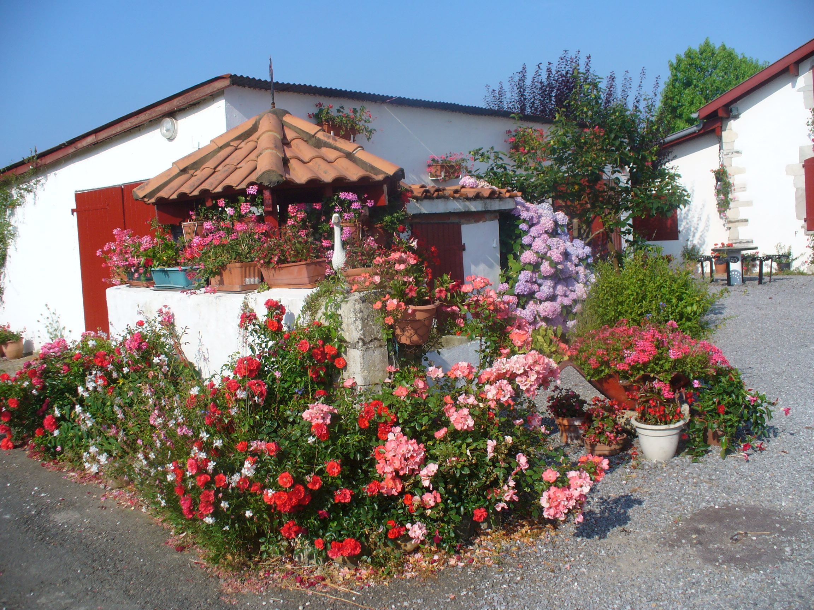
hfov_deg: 50.1
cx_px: 407
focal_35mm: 37
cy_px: 305
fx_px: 870
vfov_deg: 38.7
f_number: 5.6
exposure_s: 1/320
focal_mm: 6.1
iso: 64
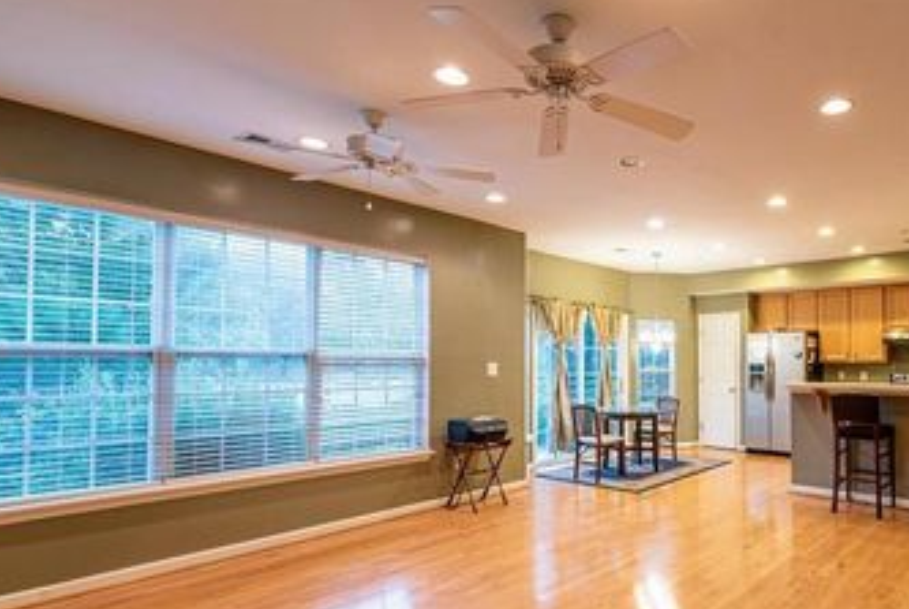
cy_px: 393
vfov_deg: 58.6
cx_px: 639
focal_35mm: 21
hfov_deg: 77.2
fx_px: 531
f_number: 8
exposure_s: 1/15
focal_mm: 14
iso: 200
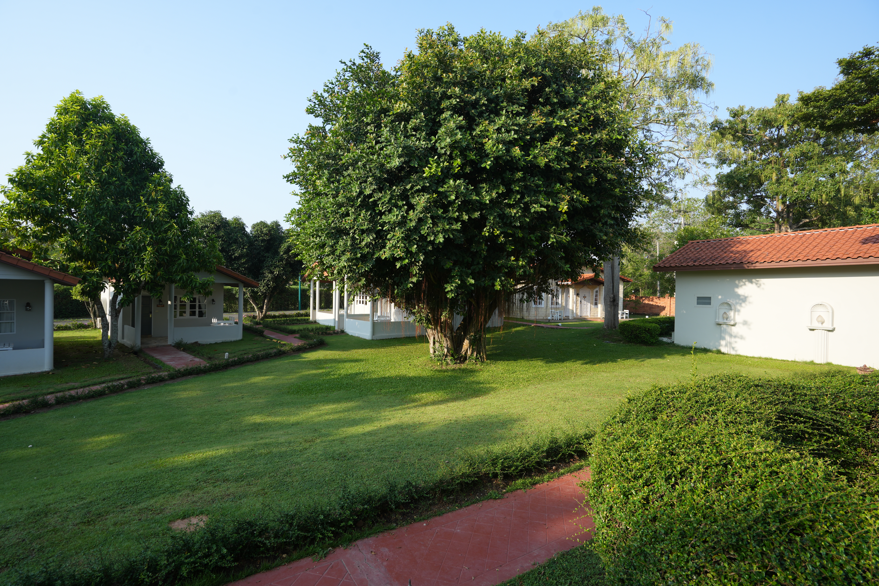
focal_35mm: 16
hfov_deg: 96.7
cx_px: 440
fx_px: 391
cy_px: 293
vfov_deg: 73.7
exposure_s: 1/100
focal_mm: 16
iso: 100
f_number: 7.1
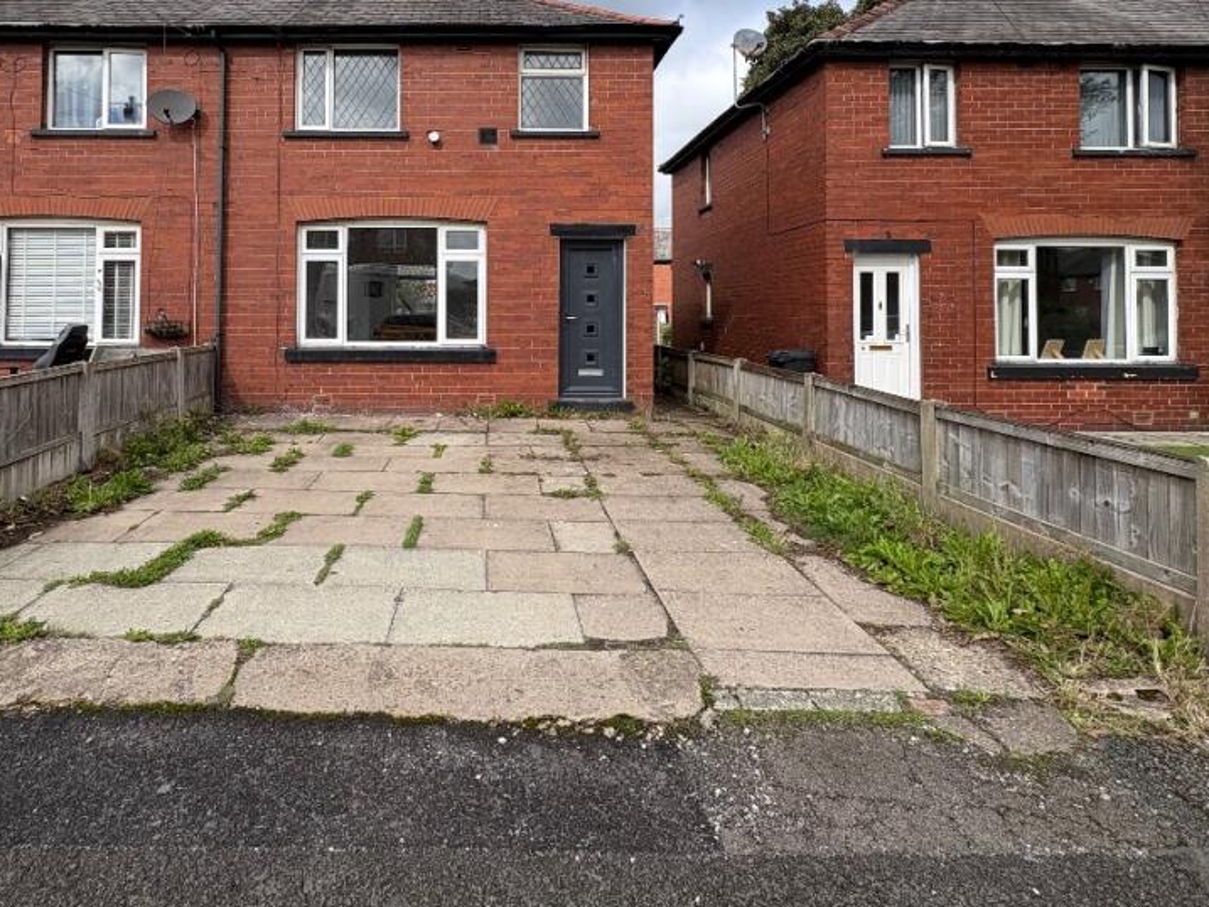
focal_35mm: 20
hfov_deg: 80.9
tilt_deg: +2.4
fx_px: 699
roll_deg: +0.6
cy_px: 297
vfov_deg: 64.2
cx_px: 491
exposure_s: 1/1006
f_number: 2.2
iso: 50
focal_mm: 2.22
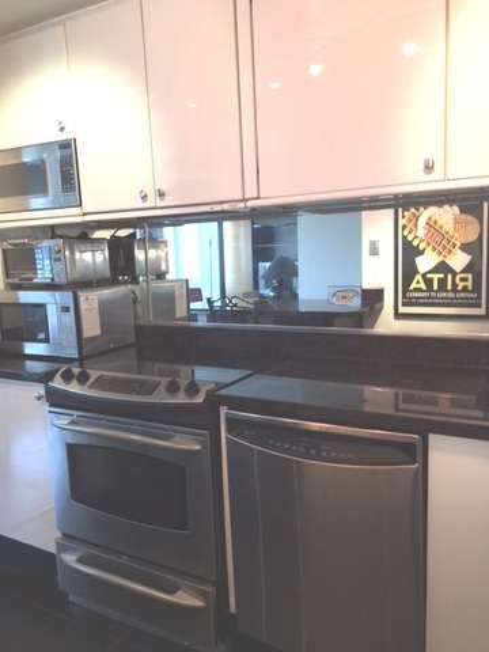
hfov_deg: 48.2
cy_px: 326
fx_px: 546
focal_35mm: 29
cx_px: 244
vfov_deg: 61.7
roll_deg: +3.0
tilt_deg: -8.2
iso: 25
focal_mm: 4.15
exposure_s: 1/36
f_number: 2.2
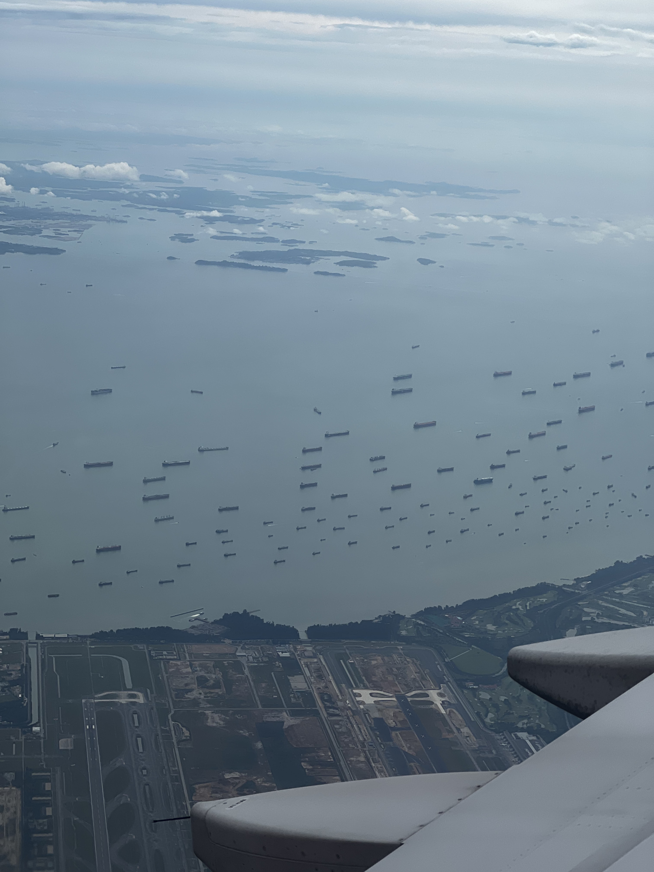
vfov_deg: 25.3
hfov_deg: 19.1
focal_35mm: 77
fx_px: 1940
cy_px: 436
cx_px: 327
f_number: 2.8
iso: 32
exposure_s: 1/1119
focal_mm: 9
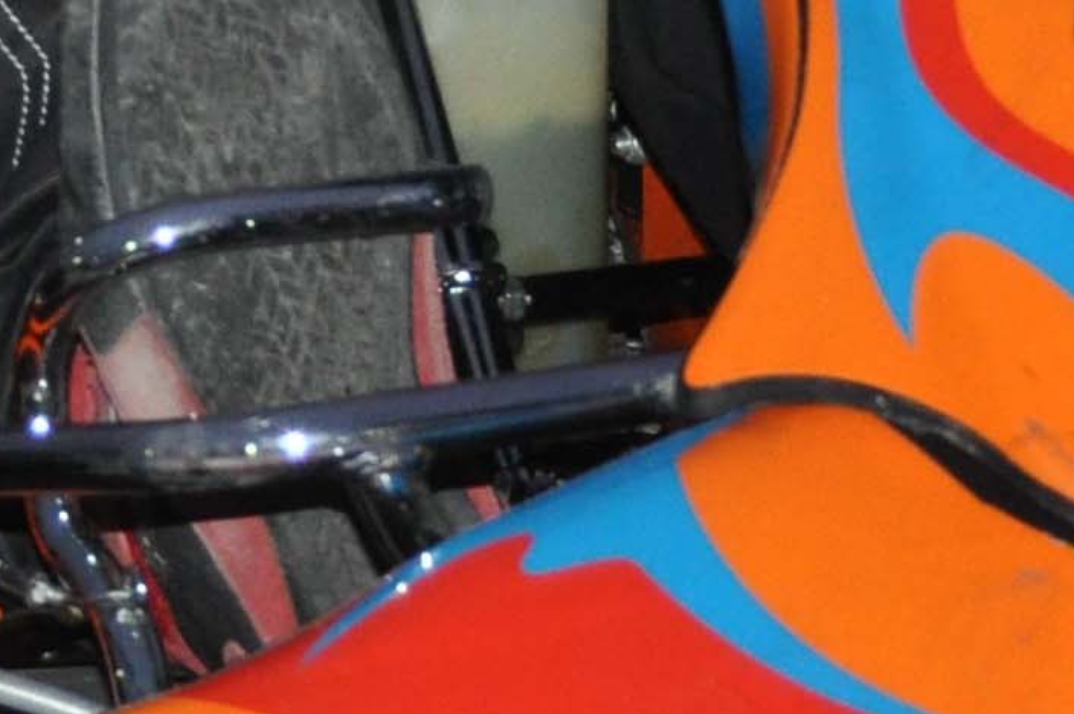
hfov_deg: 7.3
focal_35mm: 283
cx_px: 279
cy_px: -586
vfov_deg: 4.8
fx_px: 8436
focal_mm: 31
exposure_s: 1/60
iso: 800
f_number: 4.2
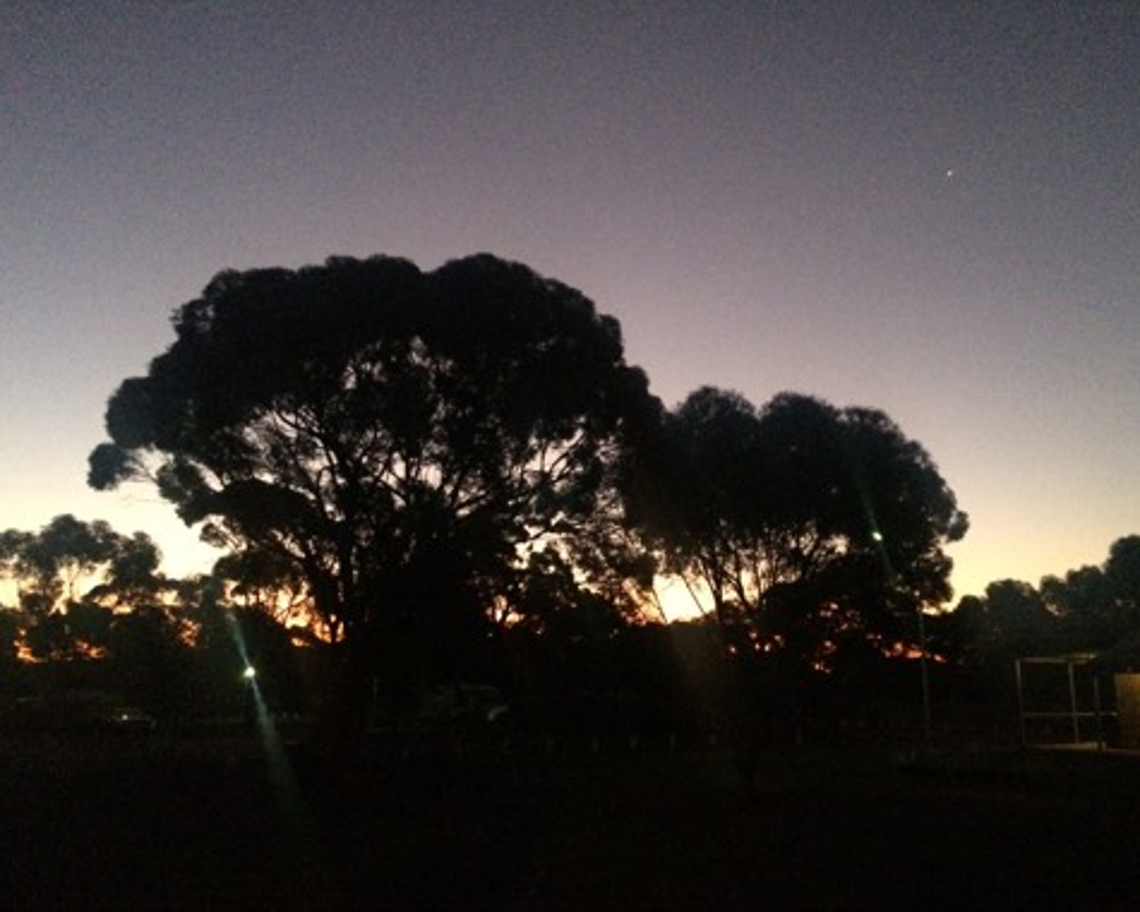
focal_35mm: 31
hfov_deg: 57.1
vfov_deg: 47.1
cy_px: 463
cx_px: 617
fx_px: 1046
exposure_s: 1/15
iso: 800
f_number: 2.2
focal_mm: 4.15
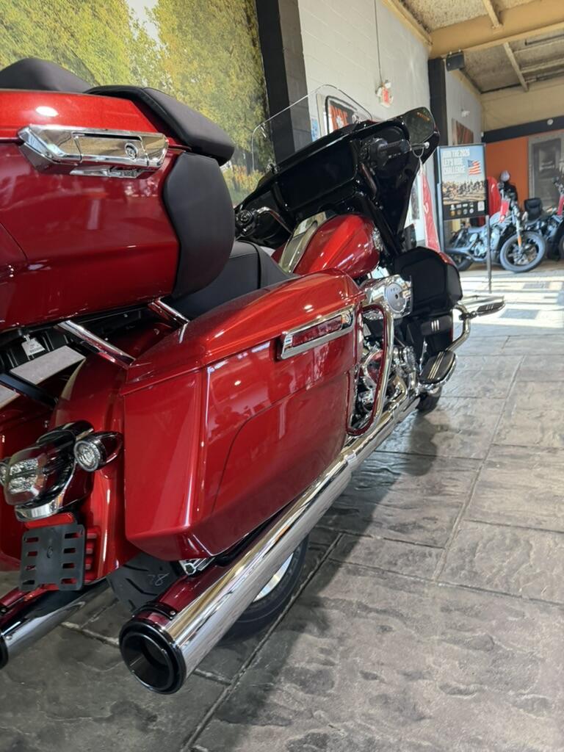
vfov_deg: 71.6
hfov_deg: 56.8
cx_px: 282
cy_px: 376
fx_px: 521
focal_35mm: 24
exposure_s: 1/60
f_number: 1.78
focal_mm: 6.76
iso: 250
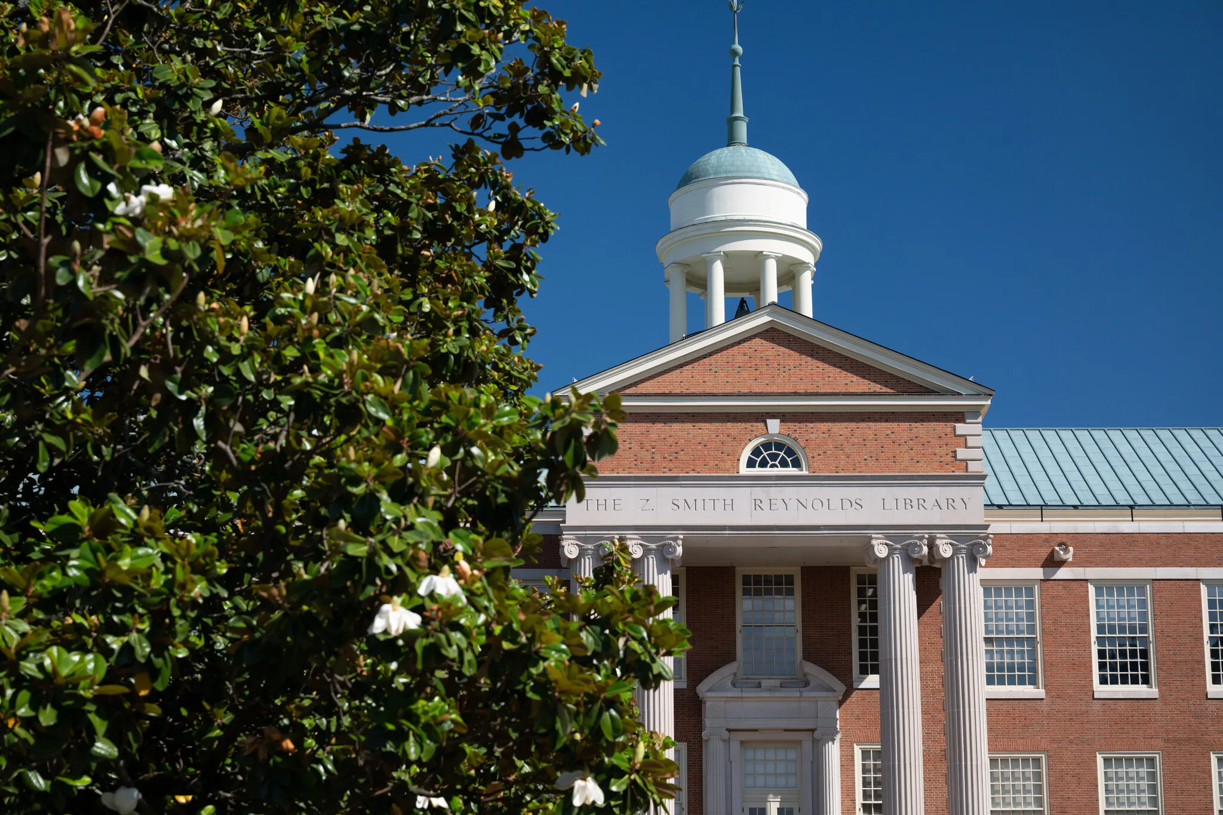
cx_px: 612
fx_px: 2378
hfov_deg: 28.8
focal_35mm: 70
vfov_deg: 19.5
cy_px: 408
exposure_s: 1/1250
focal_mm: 70
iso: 500
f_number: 5.6
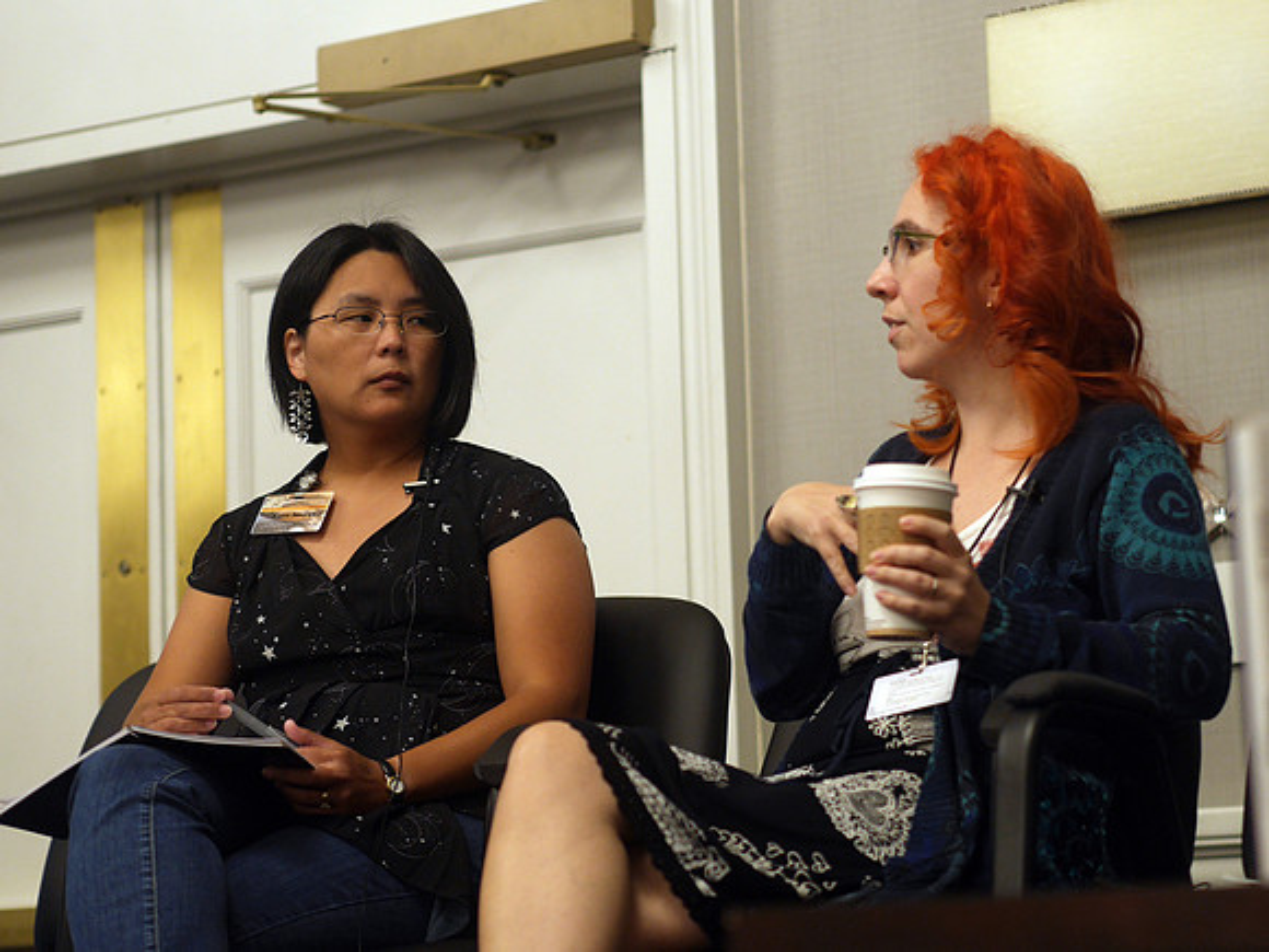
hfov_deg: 21.8
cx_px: 634
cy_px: 476
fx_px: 3299
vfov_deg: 16.4
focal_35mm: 90
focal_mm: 45
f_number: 1.8
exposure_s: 1/125
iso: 400
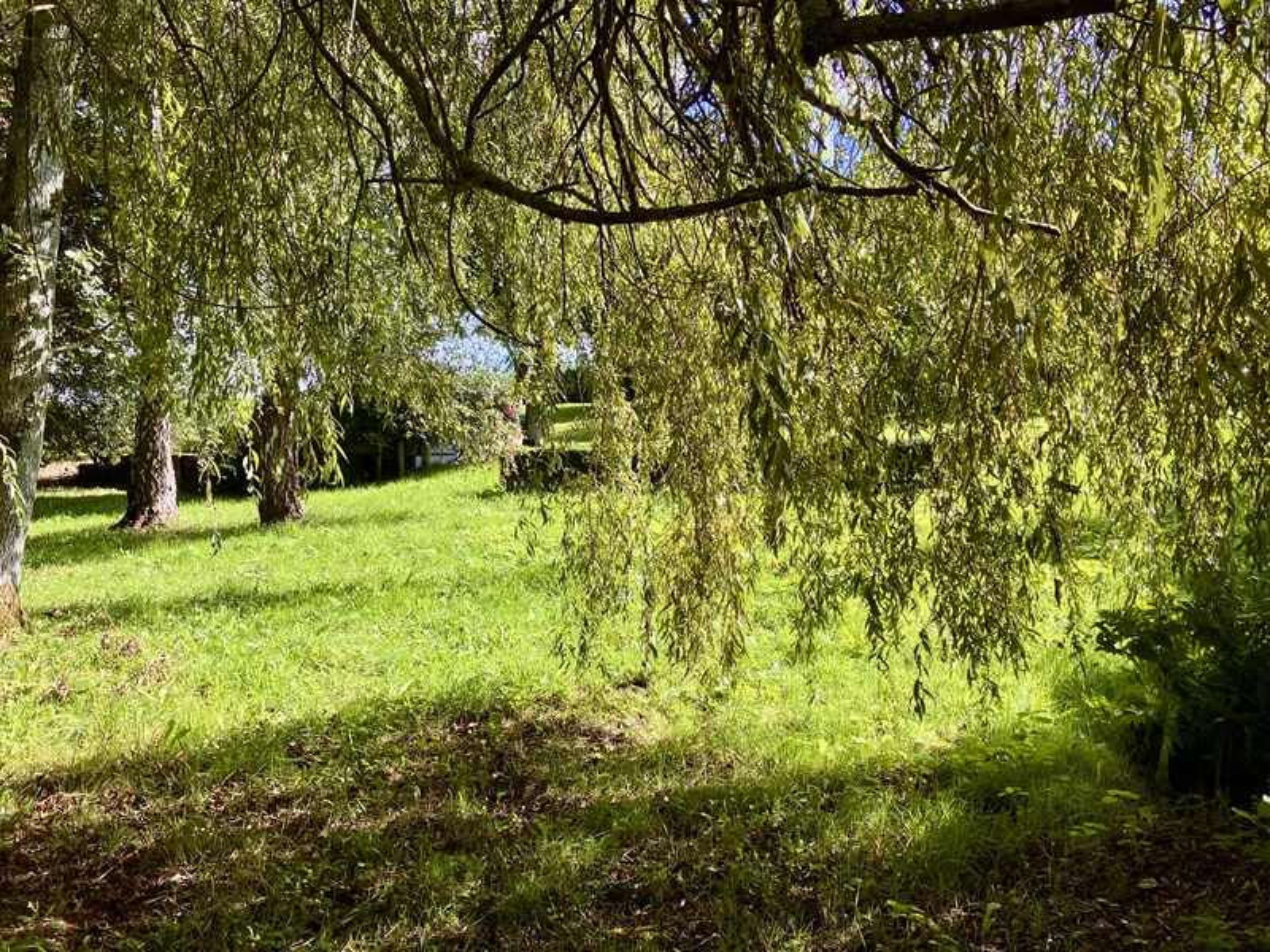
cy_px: 476
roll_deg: -1.0
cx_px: 635
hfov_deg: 63.4
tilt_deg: +0.7
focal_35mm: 28
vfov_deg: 49.7
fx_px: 1027
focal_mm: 3.99
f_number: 1.8
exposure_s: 1/412
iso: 32
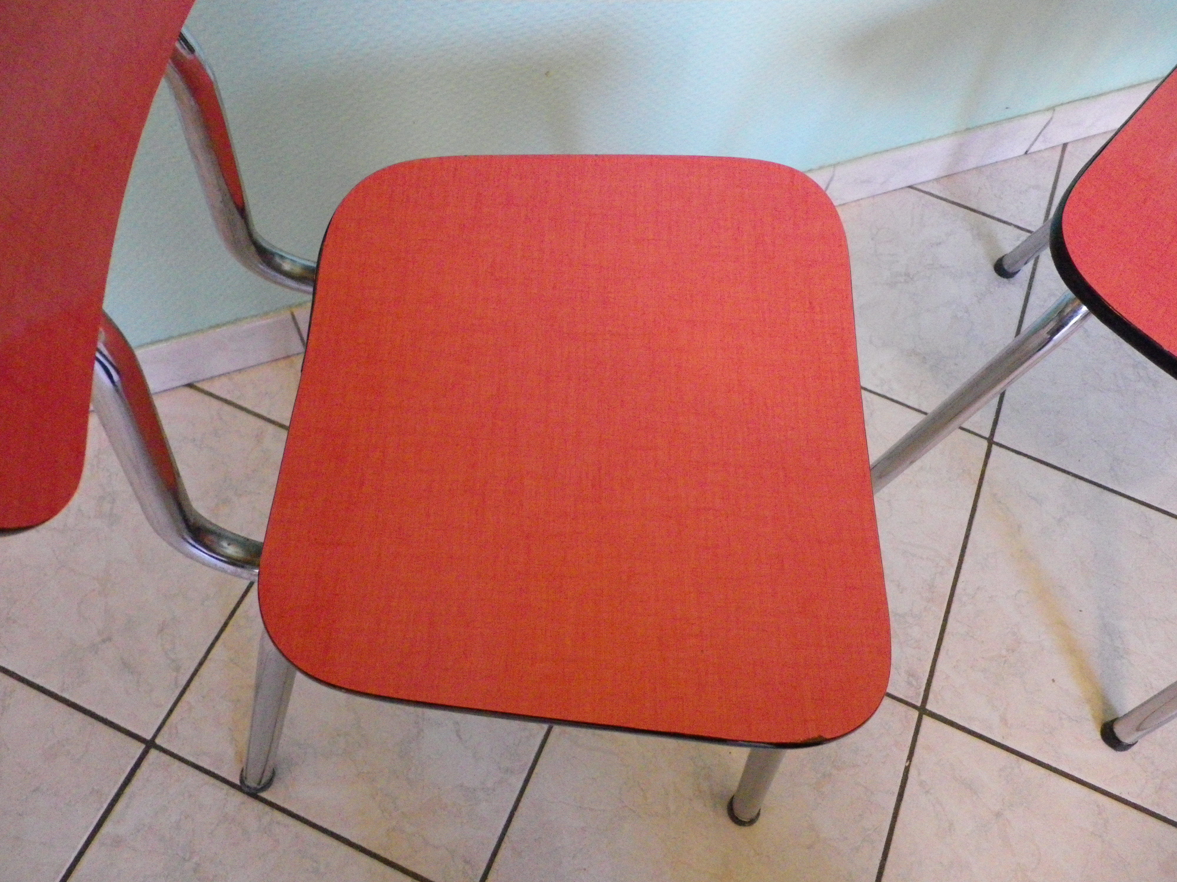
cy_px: 441
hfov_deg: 63.4
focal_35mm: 28
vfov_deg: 49.7
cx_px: 588
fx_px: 952
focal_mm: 4.9
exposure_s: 1/25
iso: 800
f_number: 2.6
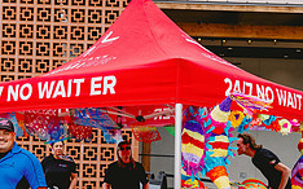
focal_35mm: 77
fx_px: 636
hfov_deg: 26.6
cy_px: 140
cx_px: 95
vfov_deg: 16.8
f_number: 4
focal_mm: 30.5
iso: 250
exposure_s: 1/640
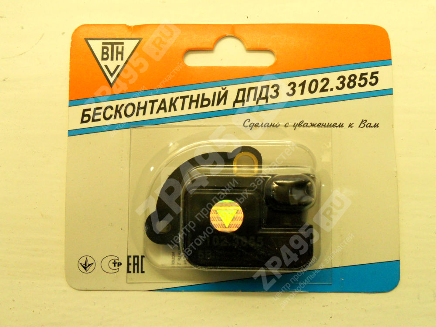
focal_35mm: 32
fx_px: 403
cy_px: 164
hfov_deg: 56.8
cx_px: 218
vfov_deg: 44.2
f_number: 3.5
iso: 400
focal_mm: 5.8
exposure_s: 1/100
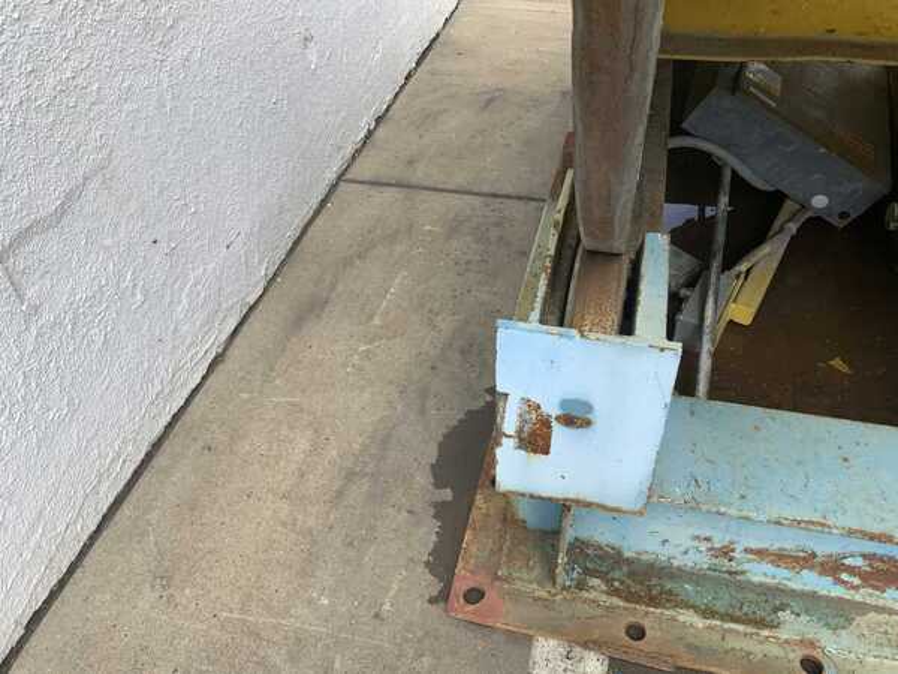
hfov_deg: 61.7
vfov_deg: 48.2
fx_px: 752
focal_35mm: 29
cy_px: 337
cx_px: 449
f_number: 1.8
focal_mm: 3
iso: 16
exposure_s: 1/855
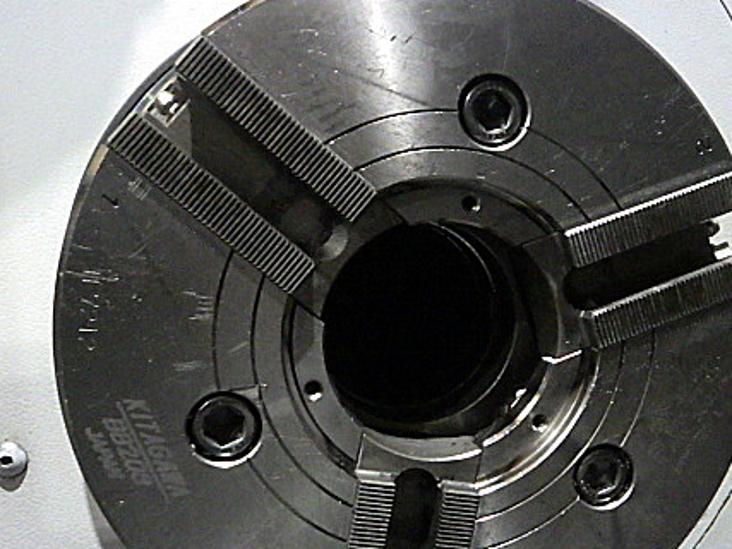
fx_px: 888
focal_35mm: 42
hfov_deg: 44.3
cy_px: 345
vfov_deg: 34.1
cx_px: 473
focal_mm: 5
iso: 1600
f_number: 3.5
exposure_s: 1/15
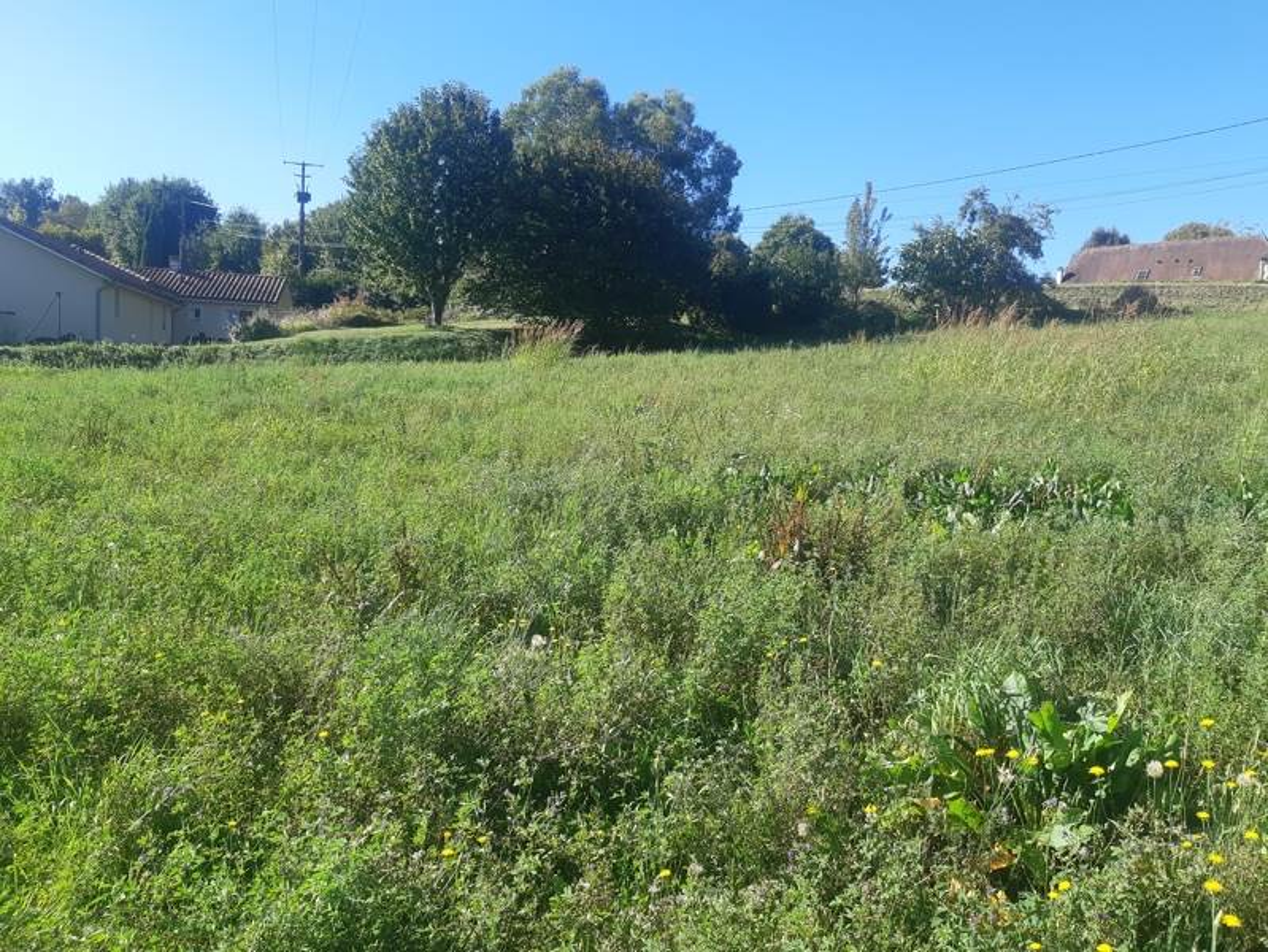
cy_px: 476
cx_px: 634
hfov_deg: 67.3
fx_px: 953
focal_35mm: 26
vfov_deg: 53.1
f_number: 1.7
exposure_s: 1/808
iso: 40
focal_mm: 3.93
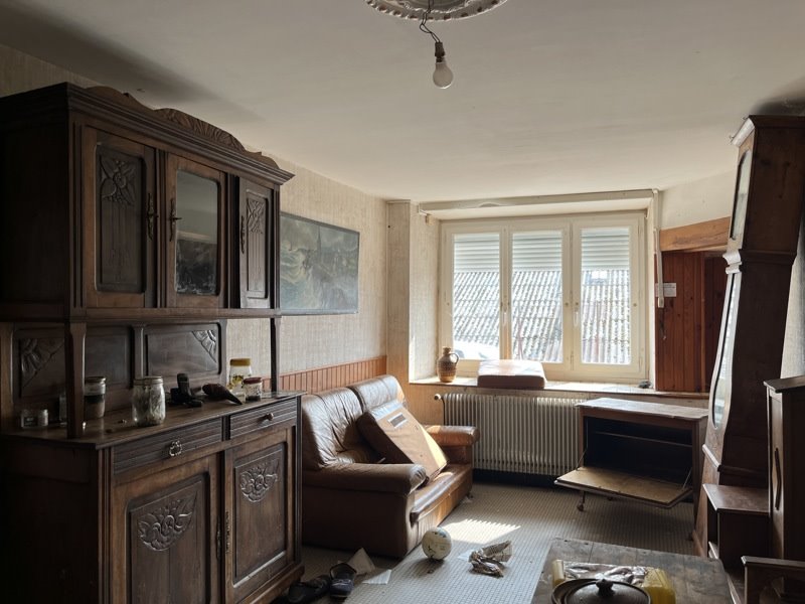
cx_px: 402
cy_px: 302
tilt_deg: +1.4
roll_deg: +0.2
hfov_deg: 67.3
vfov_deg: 53.1
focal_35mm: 26
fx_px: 605
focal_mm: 5.1
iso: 32
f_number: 1.6
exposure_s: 1/141
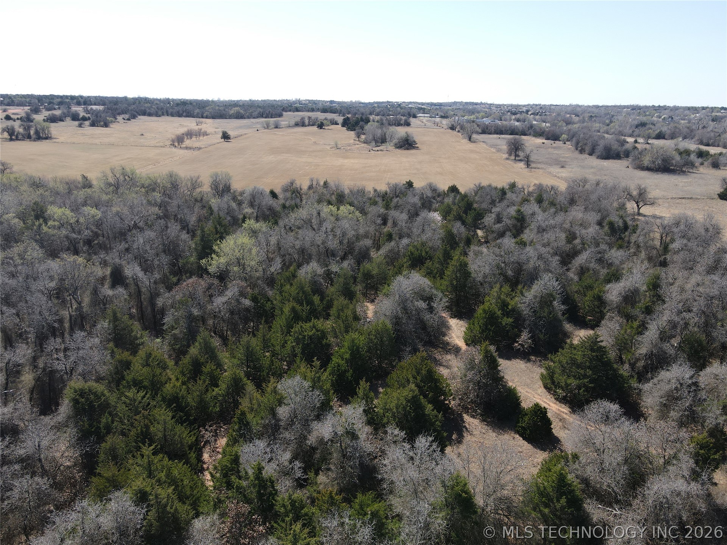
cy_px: 272
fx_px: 504
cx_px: 364
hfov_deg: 71.6
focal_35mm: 24
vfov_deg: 56.8
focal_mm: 4.5
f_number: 2.8
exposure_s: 1/400
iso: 100
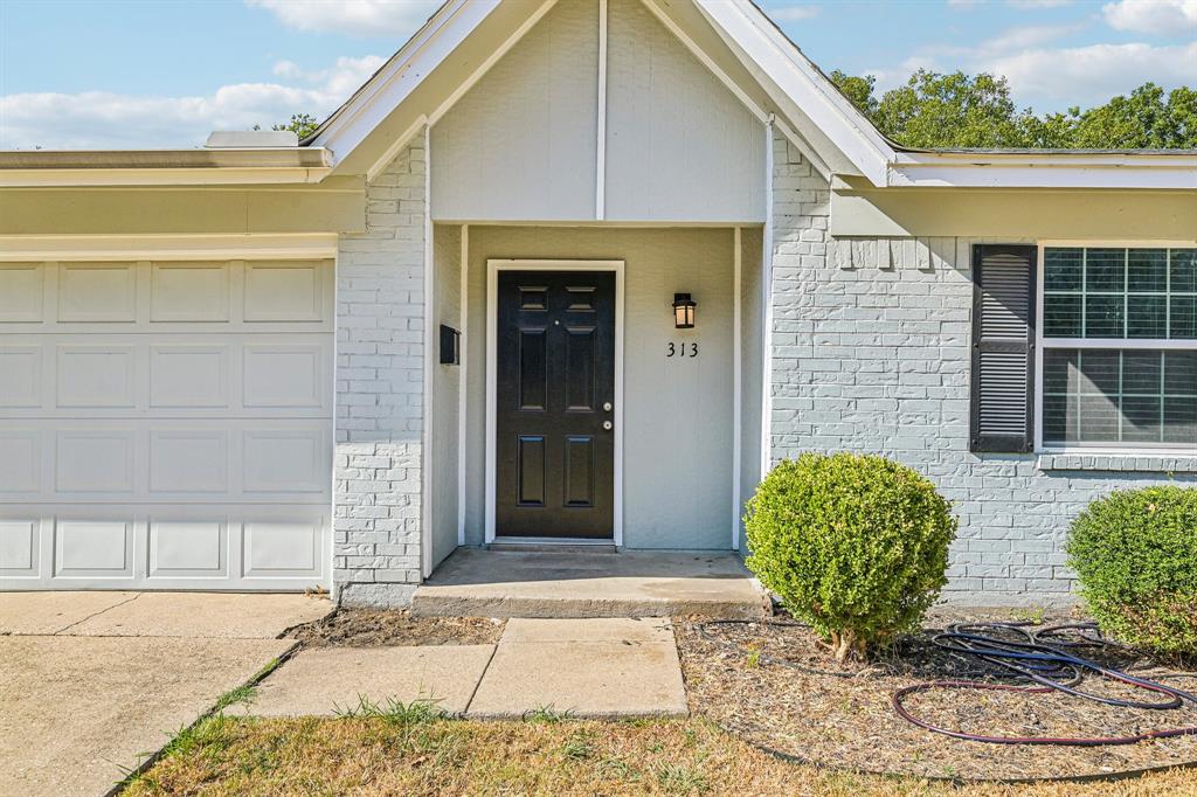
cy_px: 398
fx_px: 748
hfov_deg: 77.3
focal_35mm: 22
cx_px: 598
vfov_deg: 56.1
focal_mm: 22.5
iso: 400
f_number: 8
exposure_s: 1/640
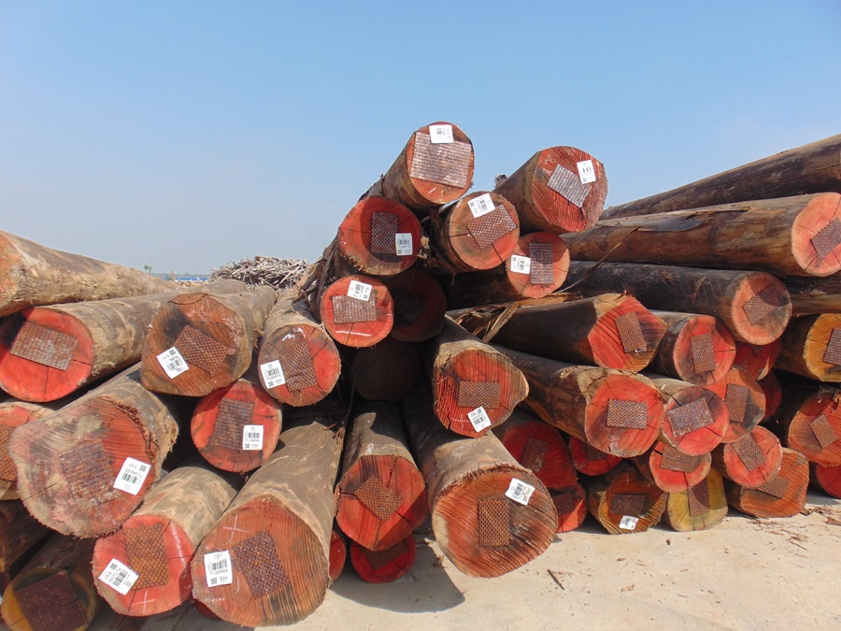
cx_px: 420
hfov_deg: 69.4
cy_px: 316
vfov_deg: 54.9
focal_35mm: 25
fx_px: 607
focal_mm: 4.5
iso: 80
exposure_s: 1/250
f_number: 7.7
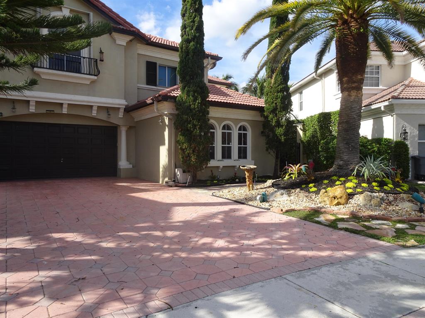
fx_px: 295
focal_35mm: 24
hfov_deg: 71.6
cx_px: 212
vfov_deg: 56.8
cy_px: 159
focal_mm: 4.1
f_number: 3.5
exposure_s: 1/640
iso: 80
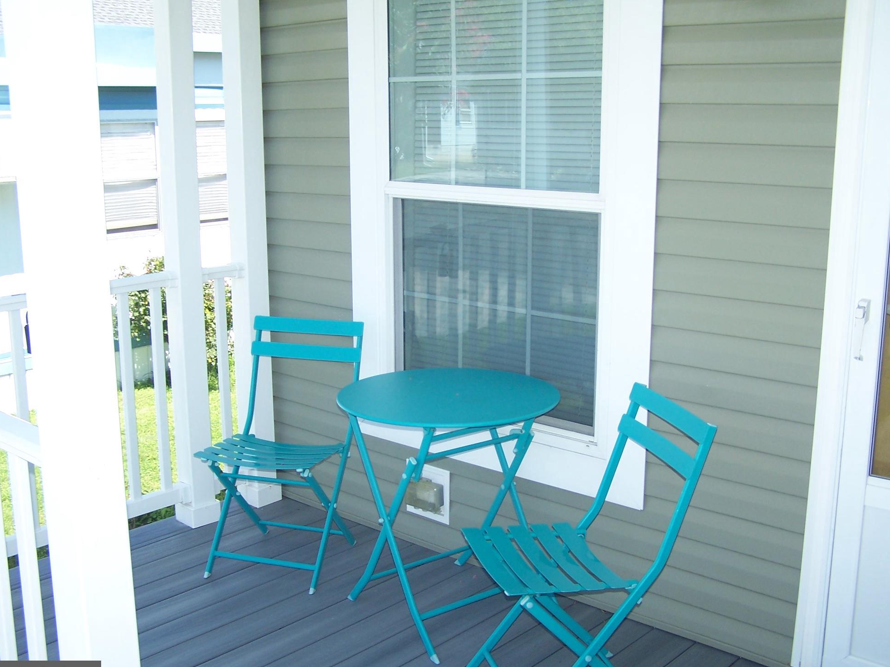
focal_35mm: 40
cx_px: 455
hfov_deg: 46.8
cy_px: 347
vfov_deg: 36.0
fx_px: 1028
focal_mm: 6.3
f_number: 2.8
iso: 80
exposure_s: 1/350
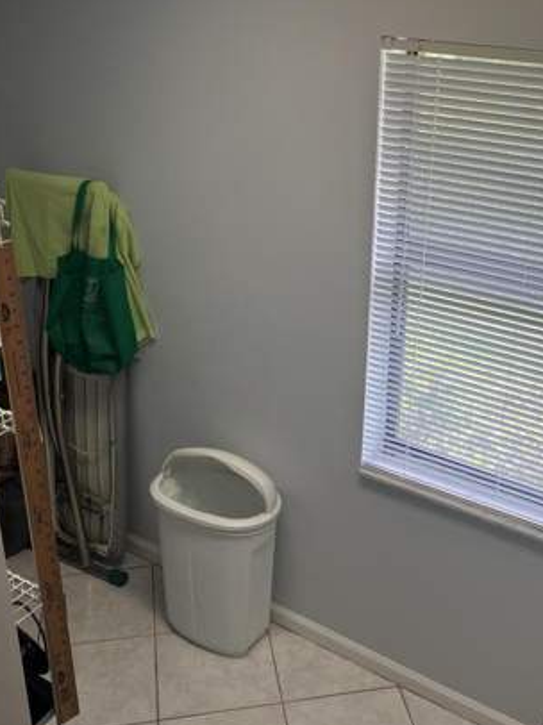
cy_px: 380
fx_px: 858
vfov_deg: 45.8
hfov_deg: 34.9
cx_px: 348
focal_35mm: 41
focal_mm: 5.1
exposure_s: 1/120
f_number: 1.6
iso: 50
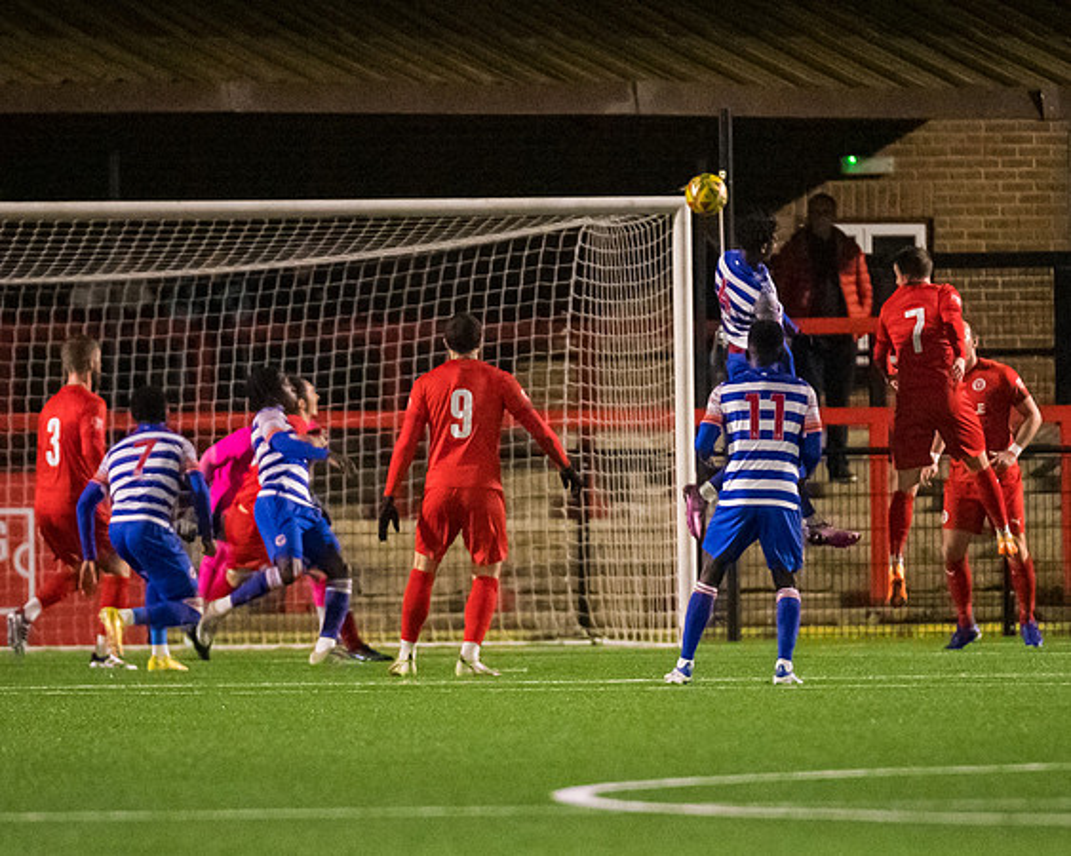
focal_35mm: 612
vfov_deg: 2.5
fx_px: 19385
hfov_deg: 3.2
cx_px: 577
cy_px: 511
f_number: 2.8
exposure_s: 1/1000
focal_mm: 300
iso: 8000
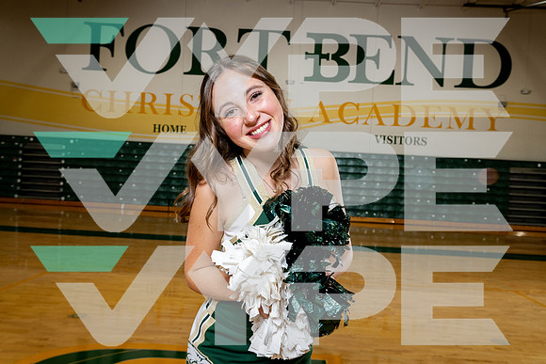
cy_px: 182
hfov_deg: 57.2
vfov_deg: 40.0
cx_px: 273
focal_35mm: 33
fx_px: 501
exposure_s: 1/250
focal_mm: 33
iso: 640
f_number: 7.1
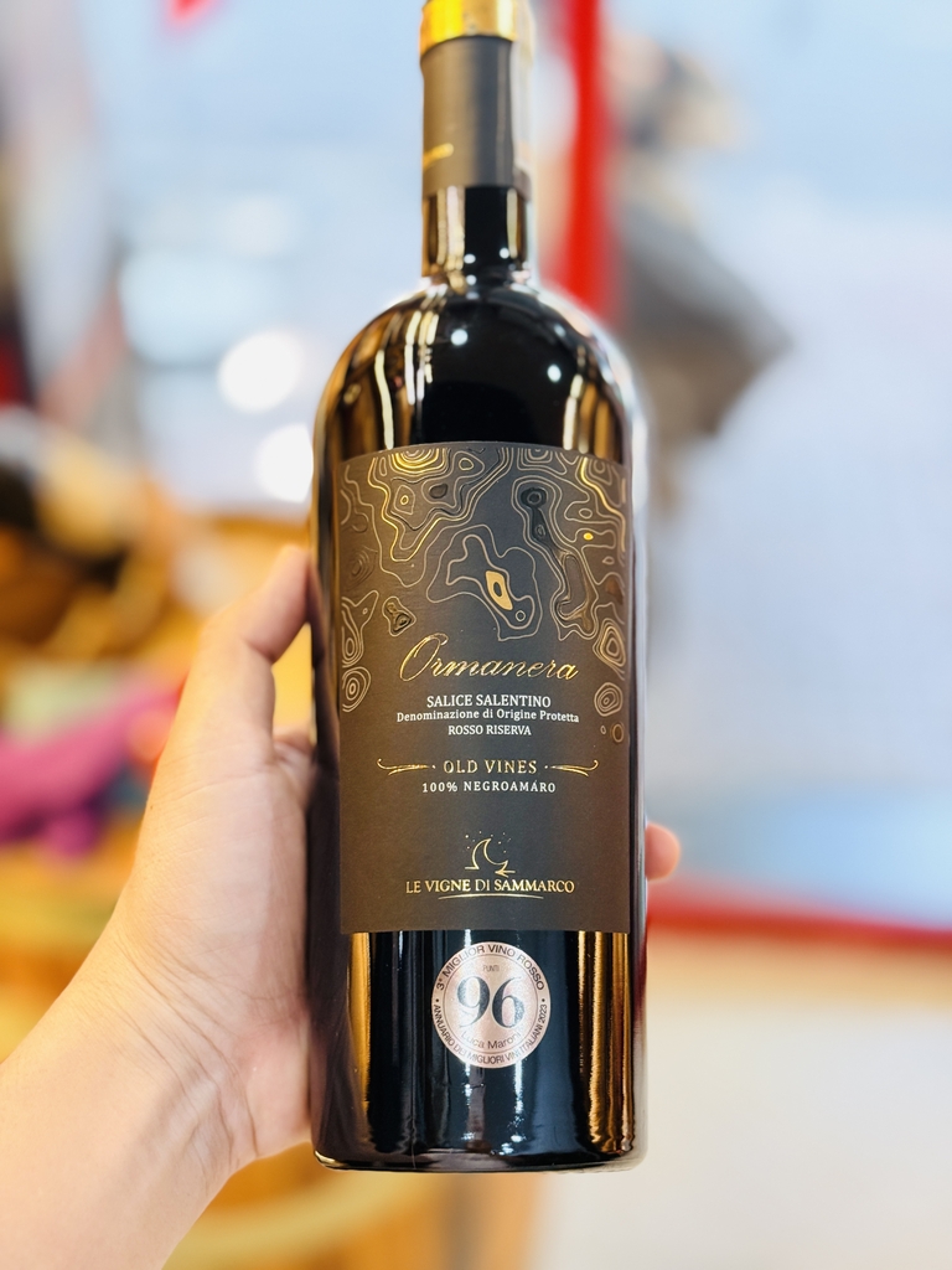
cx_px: 476
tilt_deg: -34.2
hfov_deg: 30.3
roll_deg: +0.4
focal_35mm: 48
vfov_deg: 39.7
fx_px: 1760
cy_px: 635
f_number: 1.78
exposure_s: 1/50
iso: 160
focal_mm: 6.76
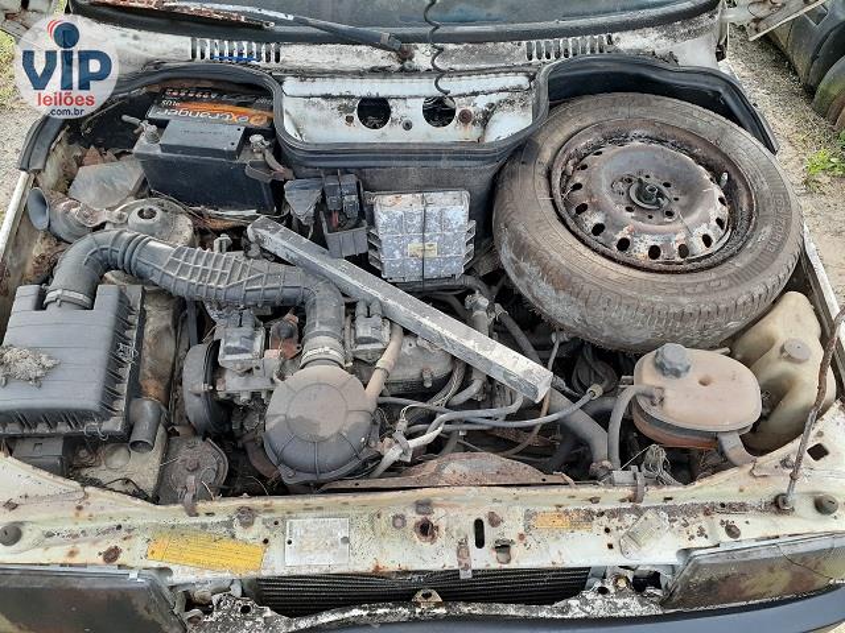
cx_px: 422
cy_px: 316
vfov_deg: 51.4
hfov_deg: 65.3
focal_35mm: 27
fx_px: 659
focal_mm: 3.6
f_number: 1.9
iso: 50
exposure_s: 1/120
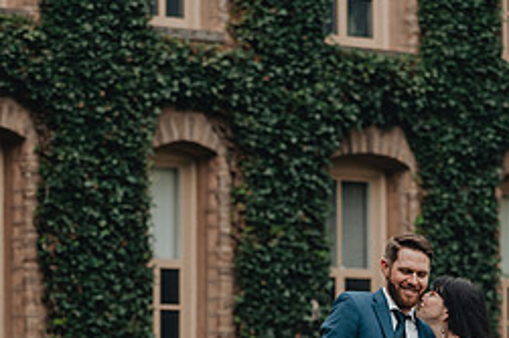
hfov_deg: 9.4
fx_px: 3094
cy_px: 338
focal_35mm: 219
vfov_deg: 6.2
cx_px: 438
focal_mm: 86
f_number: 2.8
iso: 800
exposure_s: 1/1000
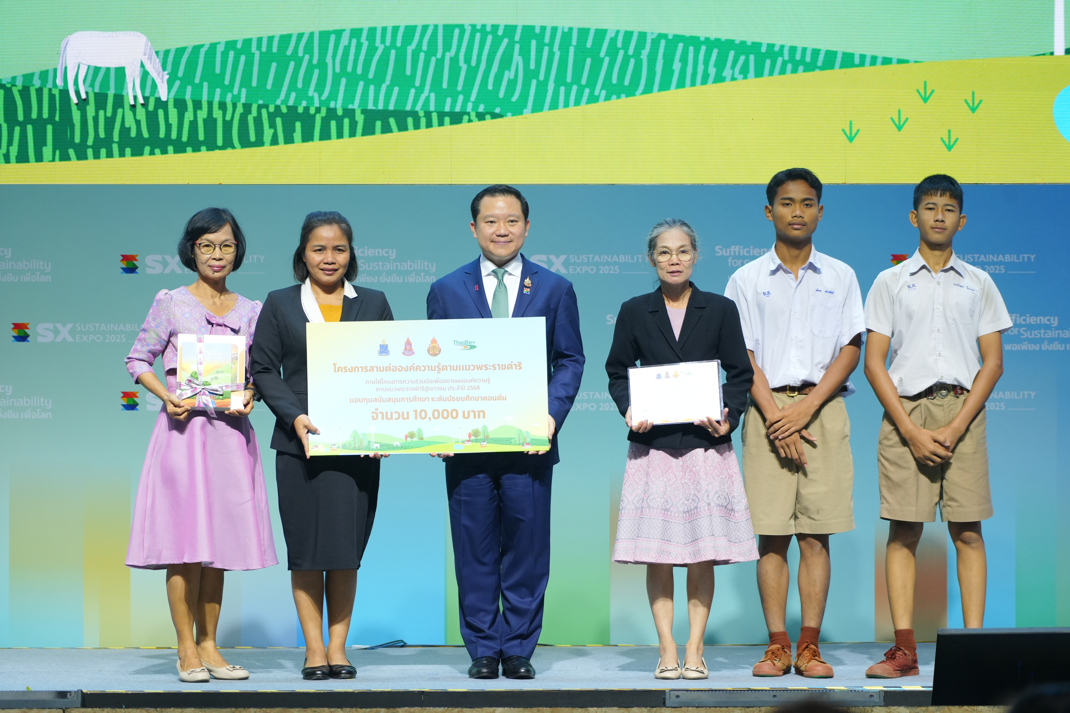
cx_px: 535
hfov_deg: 12.0
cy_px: 356
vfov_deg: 8.0
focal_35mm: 171
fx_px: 5082
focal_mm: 171
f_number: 4
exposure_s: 1/400
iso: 1600
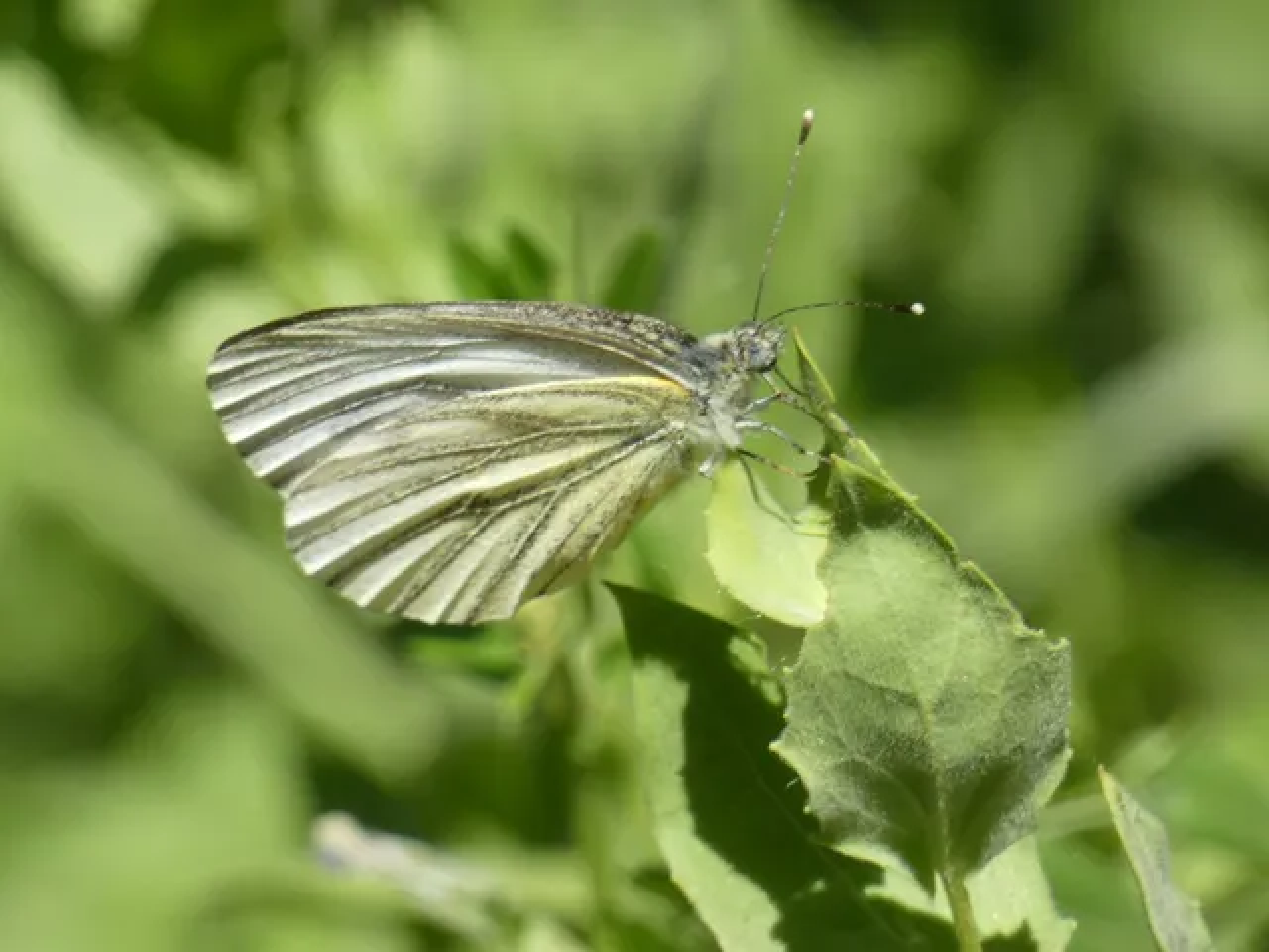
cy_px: 476
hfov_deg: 5.7
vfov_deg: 4.2
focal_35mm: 350
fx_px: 12831
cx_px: 634
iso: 80
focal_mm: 62.7
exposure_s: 1/200
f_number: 5.6
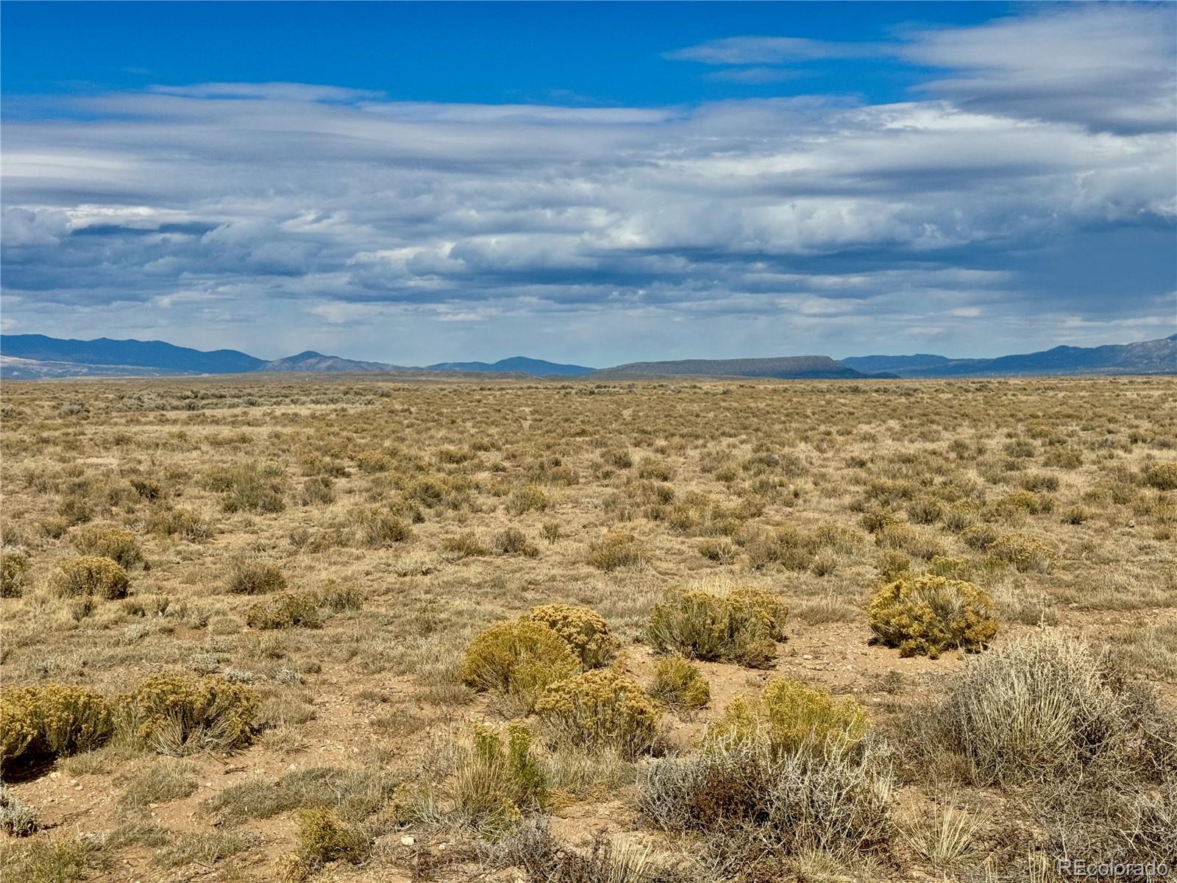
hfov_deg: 39.7
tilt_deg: -2.7
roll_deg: -0.5
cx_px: 588
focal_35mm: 48
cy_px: 442
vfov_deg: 30.3
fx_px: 1632
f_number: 1.78
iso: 64
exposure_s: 1/10526
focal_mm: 6.76
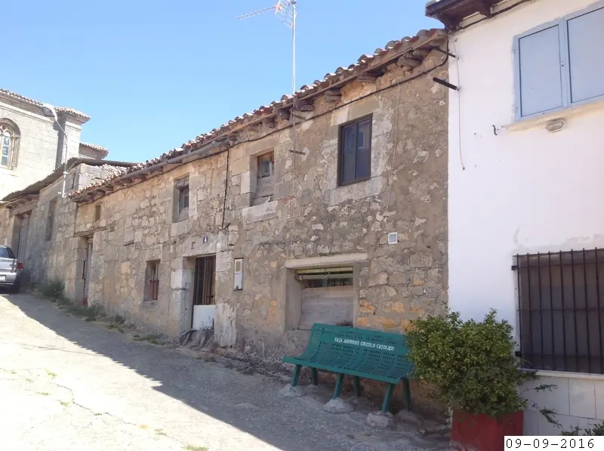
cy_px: 226
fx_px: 610
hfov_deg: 52.7
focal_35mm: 35
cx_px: 302
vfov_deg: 40.6
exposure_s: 1/840
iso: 50
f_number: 2.4
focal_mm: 4.28
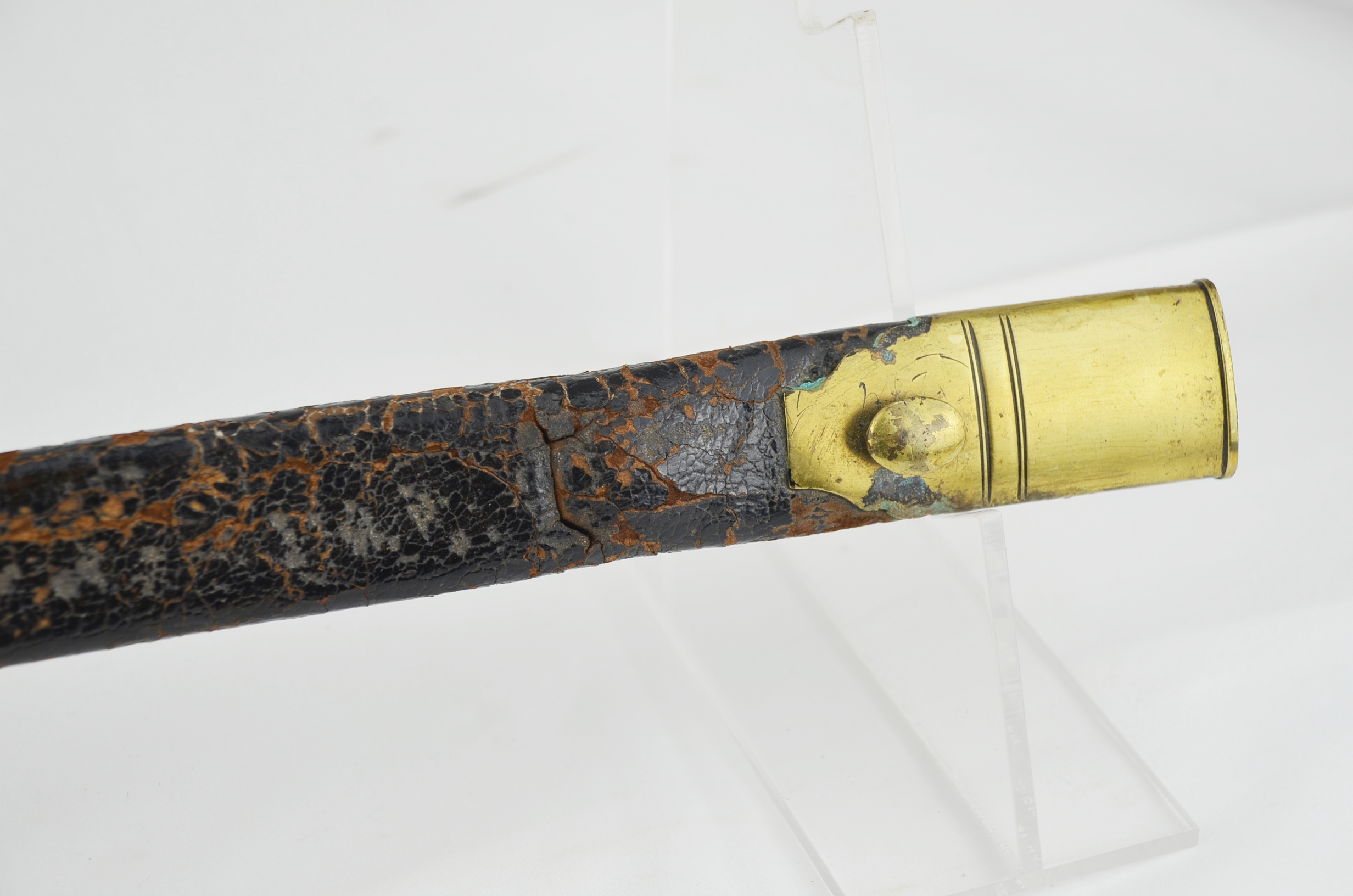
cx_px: 676
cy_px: 448
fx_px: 2813
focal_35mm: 75
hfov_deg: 27.0
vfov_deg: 18.1
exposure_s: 1/125
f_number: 5.6
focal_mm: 50
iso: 200
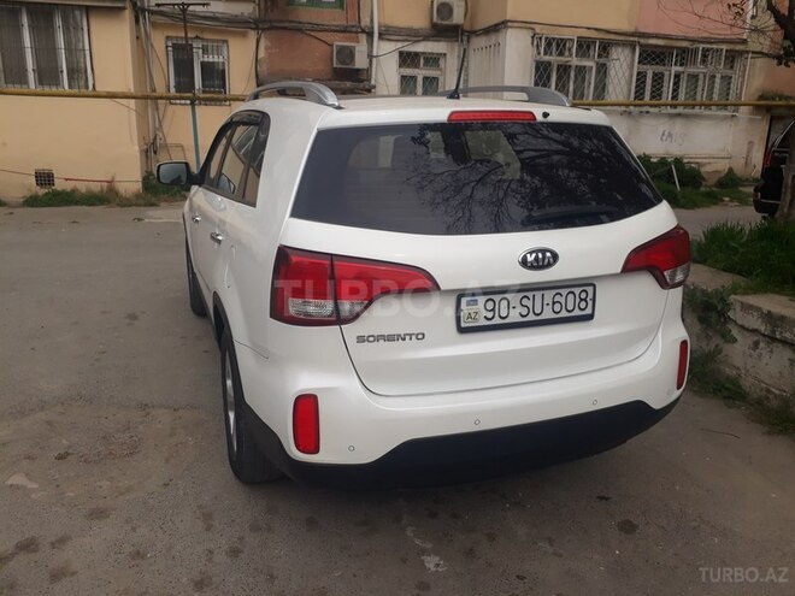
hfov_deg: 65.3
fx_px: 620
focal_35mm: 27
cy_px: 298
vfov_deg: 51.4
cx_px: 398
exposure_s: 1/1010
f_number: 1.9
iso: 40
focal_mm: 3.6
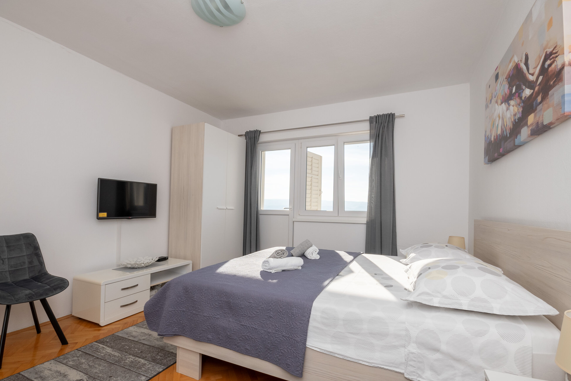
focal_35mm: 16
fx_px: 254
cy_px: 202
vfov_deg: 73.7
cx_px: 268
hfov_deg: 96.6
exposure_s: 1/200
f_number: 11
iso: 100
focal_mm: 10
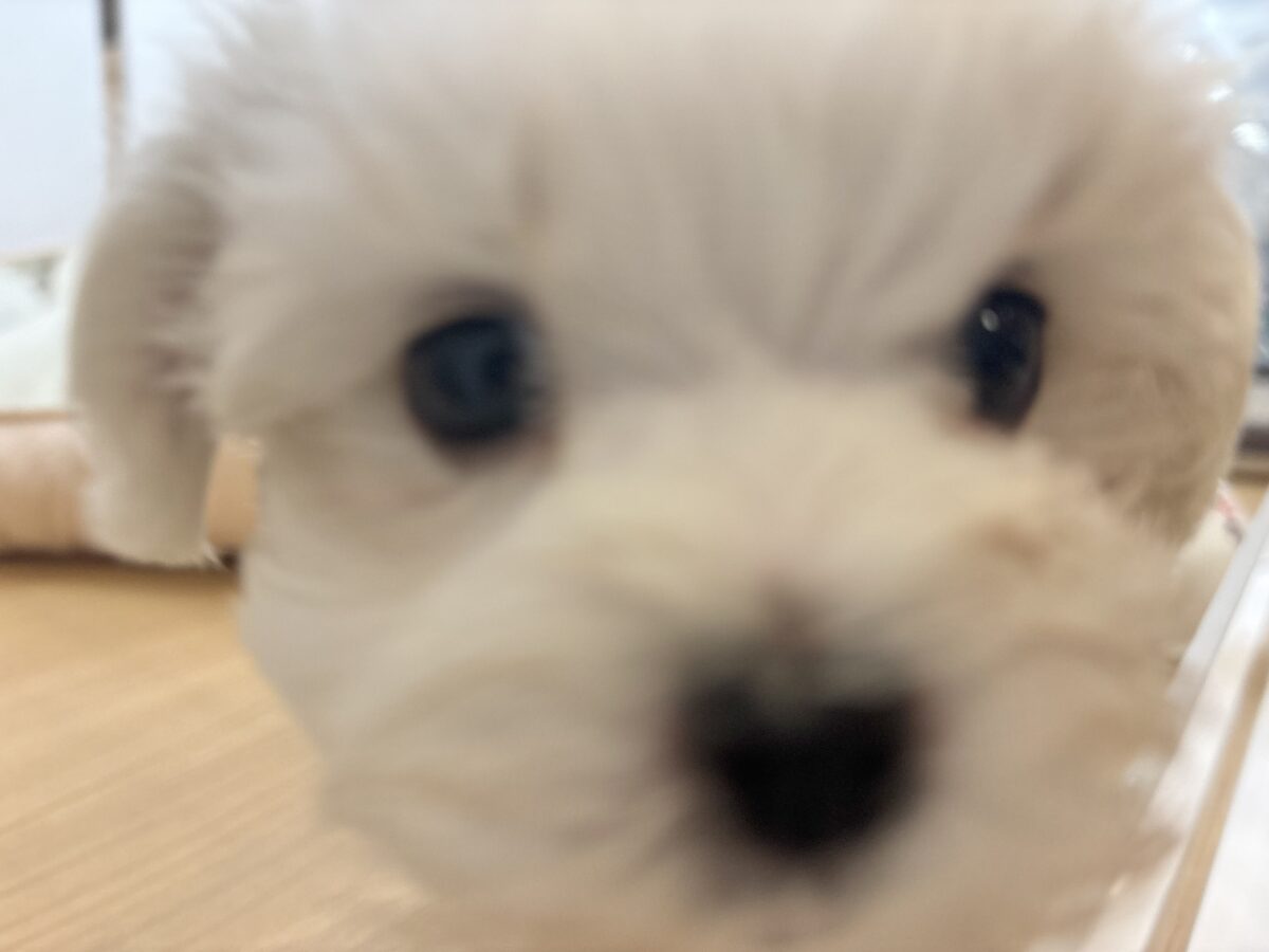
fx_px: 953
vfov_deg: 53.1
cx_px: 634
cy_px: 476
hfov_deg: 67.3
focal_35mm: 26
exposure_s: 1/100
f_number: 1.6
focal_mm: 5.96
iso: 64
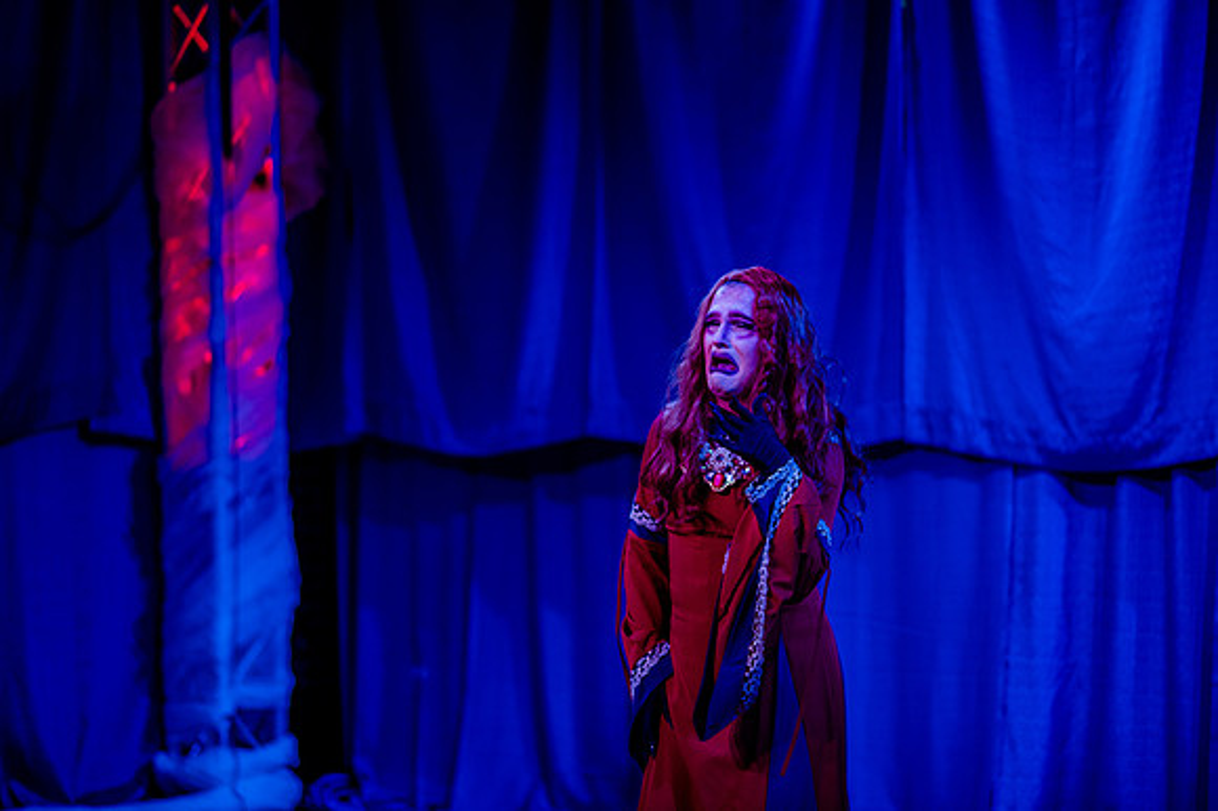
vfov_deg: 13.0
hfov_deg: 19.5
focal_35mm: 105
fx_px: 3550
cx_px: 609
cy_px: 406
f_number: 2
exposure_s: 1/125
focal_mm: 105
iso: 2500
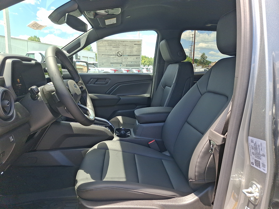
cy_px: 104
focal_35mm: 25
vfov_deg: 54.9
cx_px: 140
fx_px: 201
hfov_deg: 69.4
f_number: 1.8
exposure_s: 1/476
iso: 30
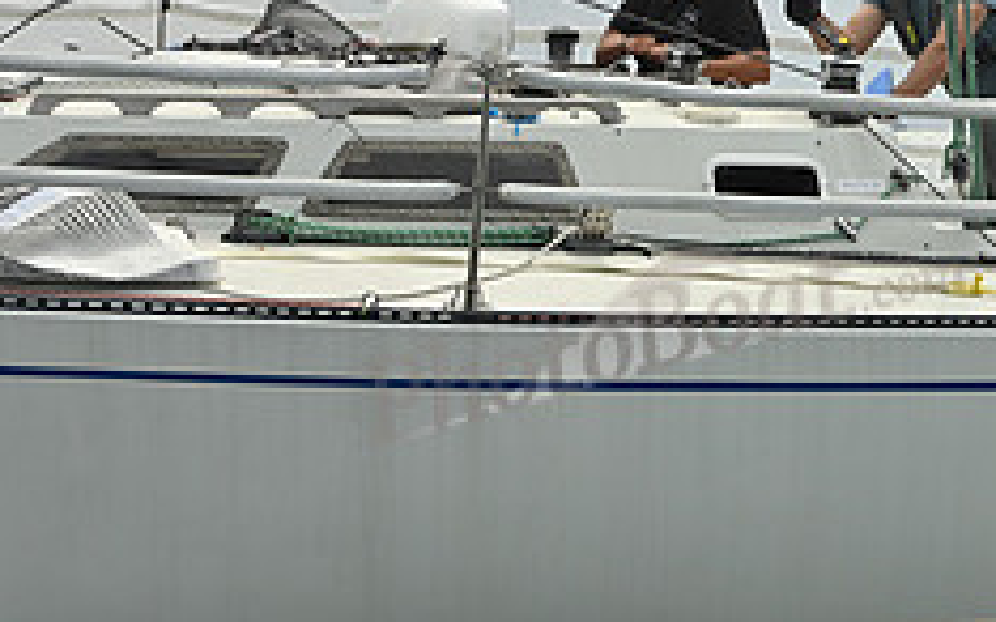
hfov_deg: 11.6
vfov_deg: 7.4
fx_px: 4802
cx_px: 1188
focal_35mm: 177
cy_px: 53
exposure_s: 1/1600
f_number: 8
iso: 320
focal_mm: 70
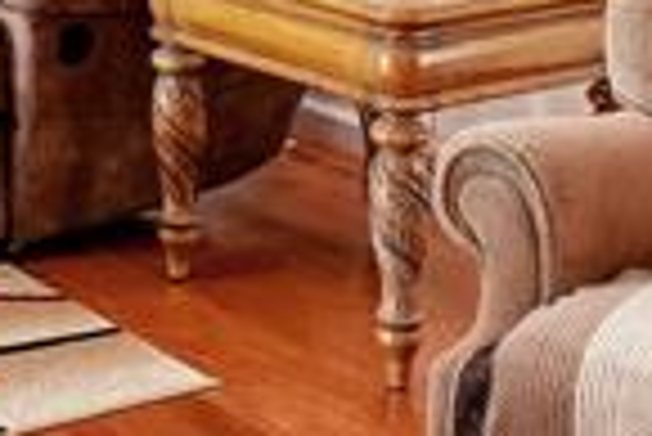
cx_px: -63
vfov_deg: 11.8
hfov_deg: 18.5
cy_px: -387
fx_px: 1922
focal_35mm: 106
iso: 400
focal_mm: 10
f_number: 8
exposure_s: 1/20
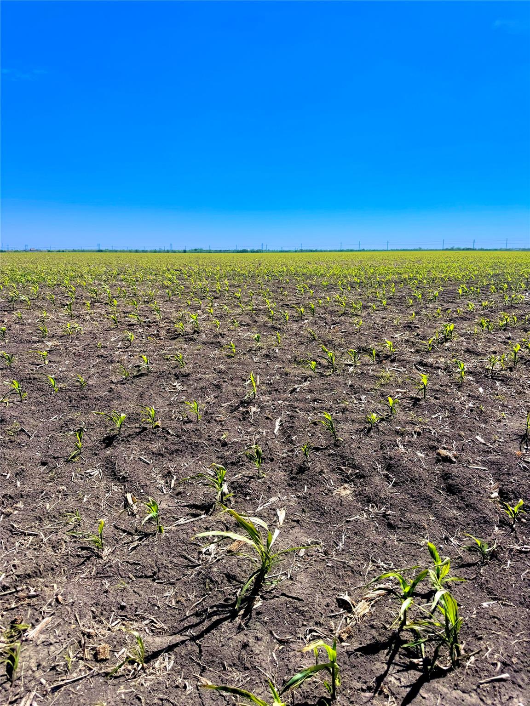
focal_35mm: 24
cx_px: 265
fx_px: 490
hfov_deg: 56.8
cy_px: 353
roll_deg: +1.0
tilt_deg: -11.8
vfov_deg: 71.6
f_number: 1.78
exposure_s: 1/7092
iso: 80
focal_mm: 6.76
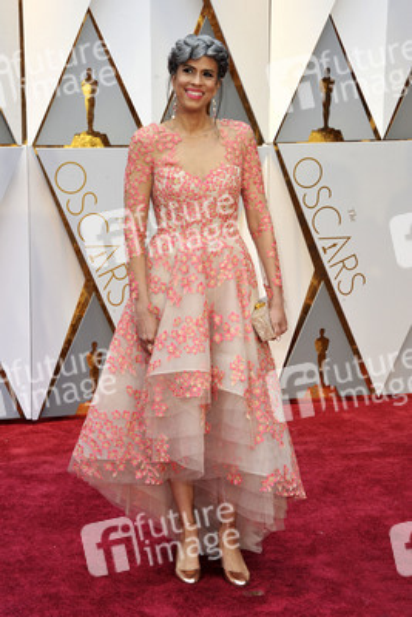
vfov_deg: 26.0
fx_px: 1338
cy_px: 308
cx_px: 206
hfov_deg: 17.5
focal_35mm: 78
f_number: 8
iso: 1000
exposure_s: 1/250
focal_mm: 78
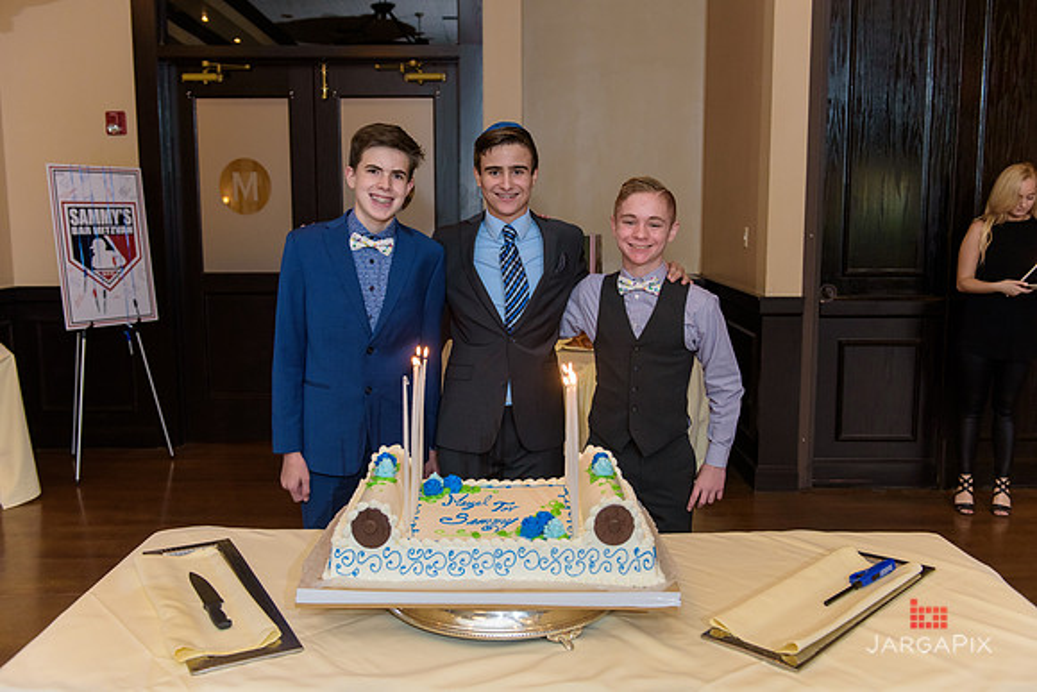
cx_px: 518
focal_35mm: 32
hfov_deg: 58.7
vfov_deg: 41.1
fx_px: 922
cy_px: 346
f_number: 3.2
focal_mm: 32
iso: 1600
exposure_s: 1/160
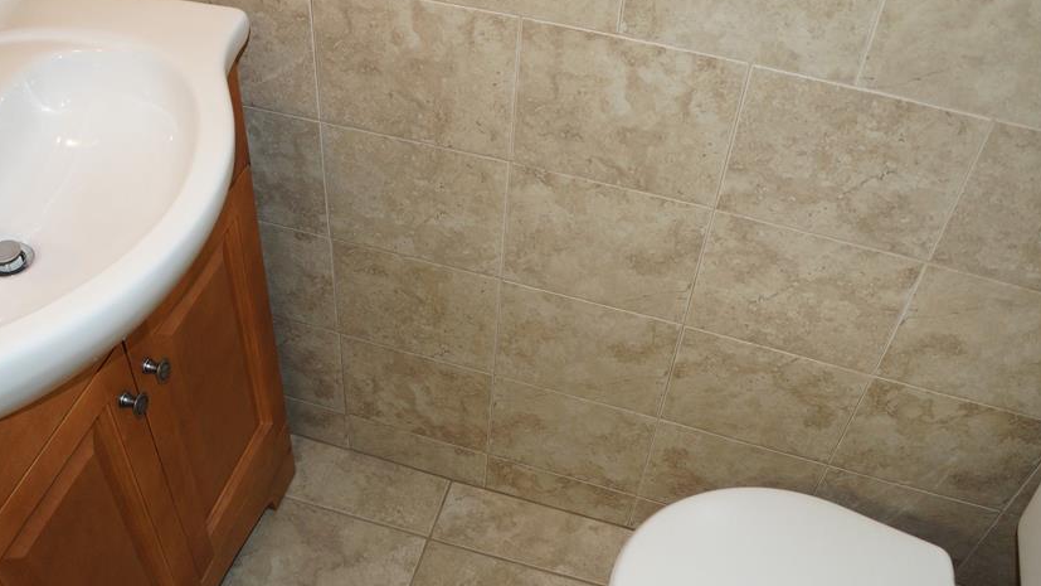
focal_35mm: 35
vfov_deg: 33.7
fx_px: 966
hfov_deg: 56.5
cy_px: 319
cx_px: 454
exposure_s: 1/160
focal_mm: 18
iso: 800
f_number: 4
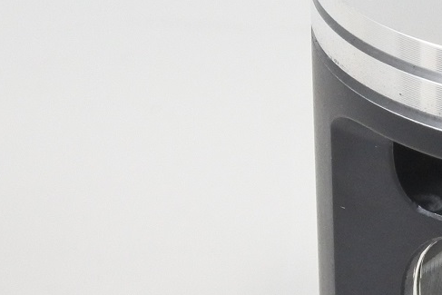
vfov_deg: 6.5
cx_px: 662
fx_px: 2591
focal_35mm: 211
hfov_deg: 9.5
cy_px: 227
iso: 720
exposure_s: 1/125
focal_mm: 21
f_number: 4.8
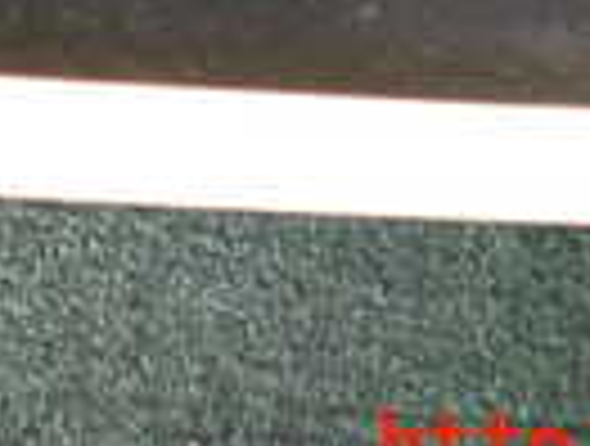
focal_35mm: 137
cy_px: -505
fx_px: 2341
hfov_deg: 14.2
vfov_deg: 9.9
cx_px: 45
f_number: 2.3
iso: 640
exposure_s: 1/30
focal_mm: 5.4
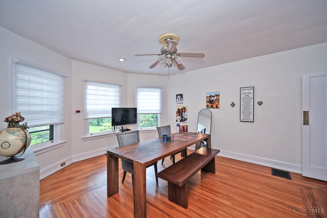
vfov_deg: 81.2
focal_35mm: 14
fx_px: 127
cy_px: 109
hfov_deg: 104.3
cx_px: 164
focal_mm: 14
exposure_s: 1/60
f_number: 4.5
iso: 200
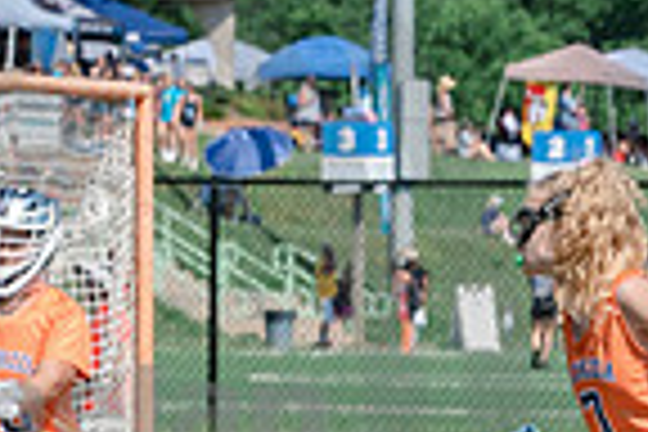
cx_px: -514
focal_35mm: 650
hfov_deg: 3.2
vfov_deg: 2.1
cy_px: 326
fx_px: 11699
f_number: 8
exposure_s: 1/1000
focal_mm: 130
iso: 400
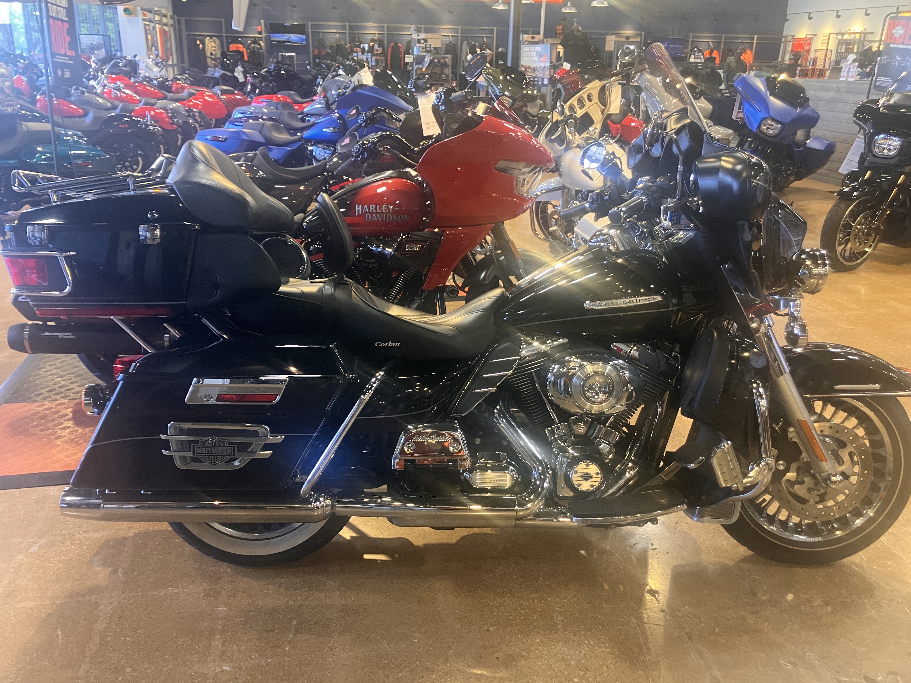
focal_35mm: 28
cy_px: 342
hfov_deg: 63.4
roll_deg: -1.7
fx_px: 737
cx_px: 456
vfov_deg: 49.7
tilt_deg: -20.0
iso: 160
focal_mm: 3.99
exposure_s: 1/60
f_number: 1.8
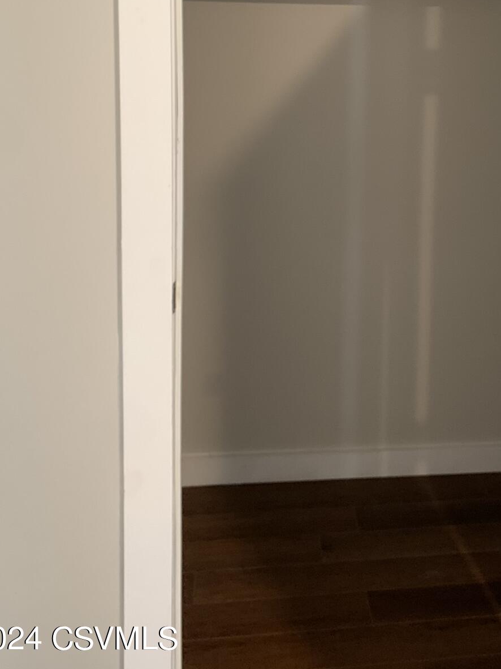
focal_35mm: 44
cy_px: 125
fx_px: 849
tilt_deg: -6.3
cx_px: 370
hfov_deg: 32.3
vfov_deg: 41.0
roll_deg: -0.7
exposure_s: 1/30
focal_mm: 4.25
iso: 400
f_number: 1.8
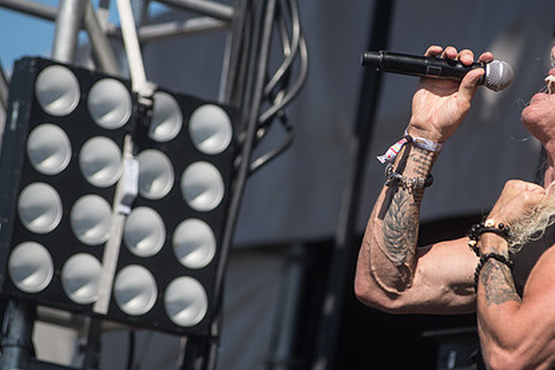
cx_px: 377
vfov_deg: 4.6
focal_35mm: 298
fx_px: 4596
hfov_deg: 6.9
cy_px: 166
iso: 250
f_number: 4
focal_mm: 185
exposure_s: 1/2500
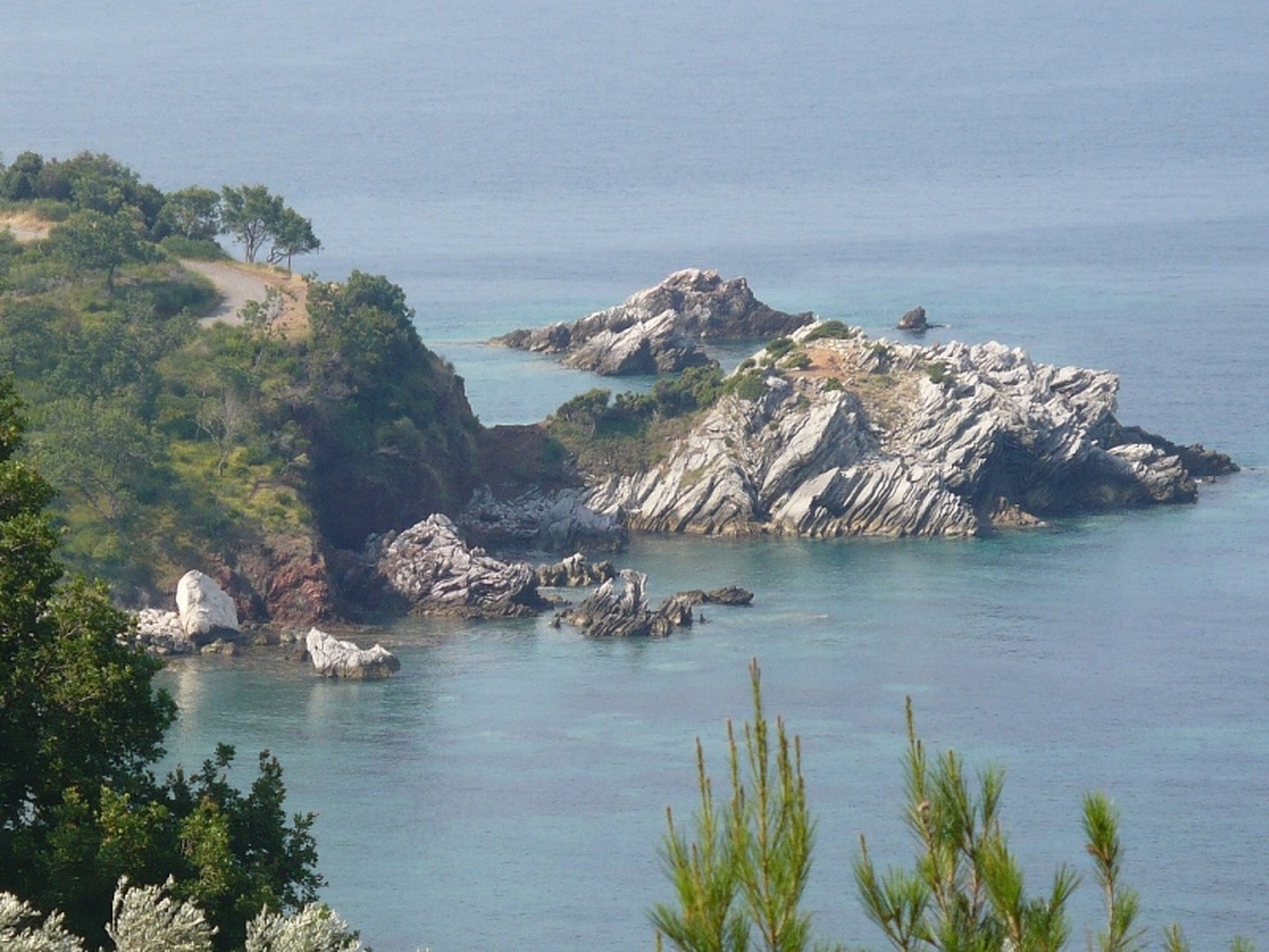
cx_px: 634
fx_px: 9788
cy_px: 476
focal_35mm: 267
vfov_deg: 5.6
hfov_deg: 7.4
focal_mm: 29.6
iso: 100
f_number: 4.2
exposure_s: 1/640
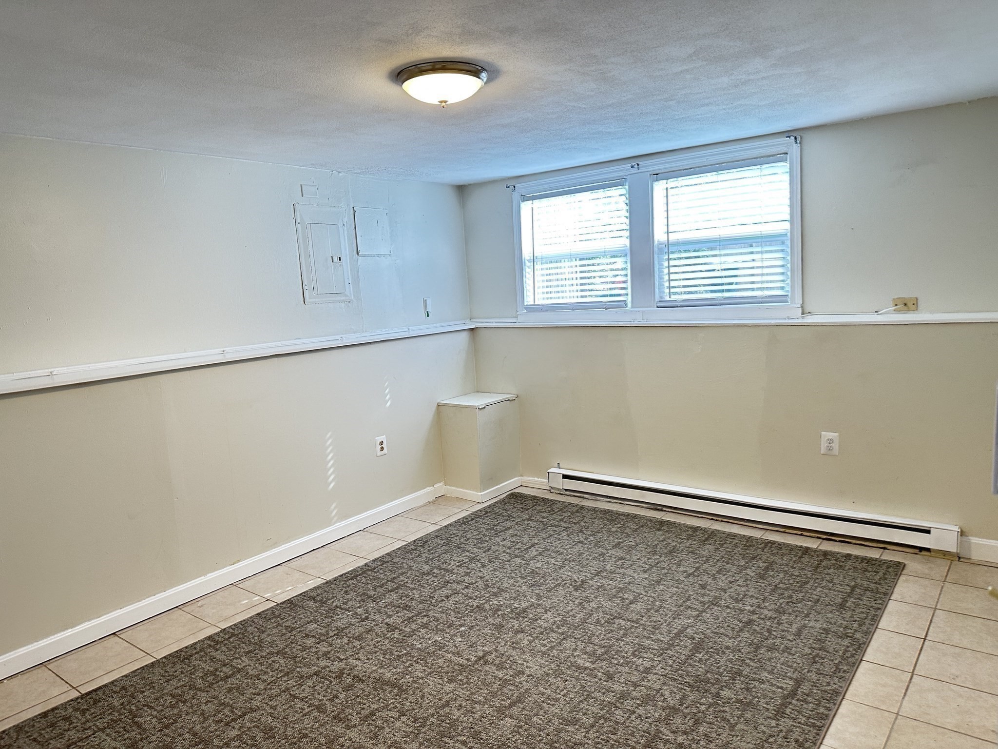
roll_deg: +2.8
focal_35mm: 24
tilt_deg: -6.1
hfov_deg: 71.6
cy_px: 374
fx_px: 692
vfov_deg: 56.8
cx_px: 499
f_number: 1.78
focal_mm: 6.86
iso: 160
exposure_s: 1/60
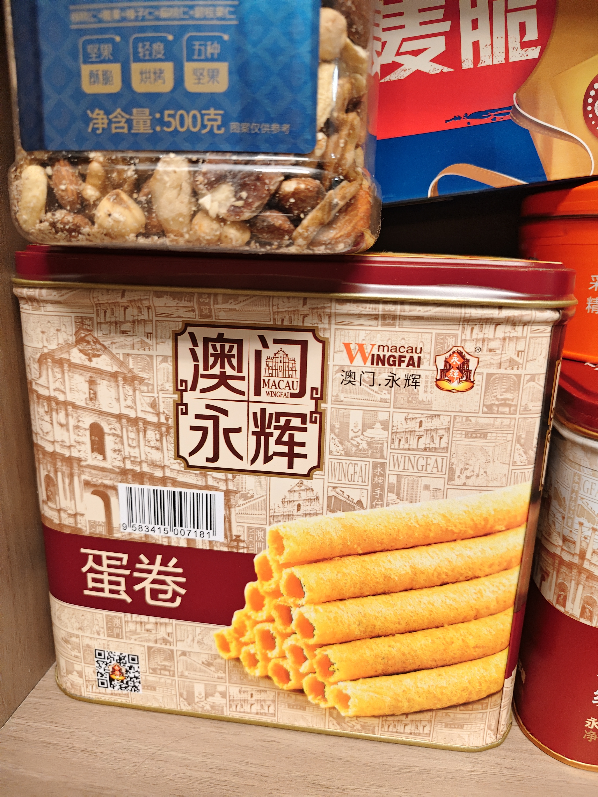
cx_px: 299
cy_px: 398
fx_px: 530
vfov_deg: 73.9
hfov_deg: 58.9
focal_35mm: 23
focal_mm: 5.56
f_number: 1.88
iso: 859
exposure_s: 1/100
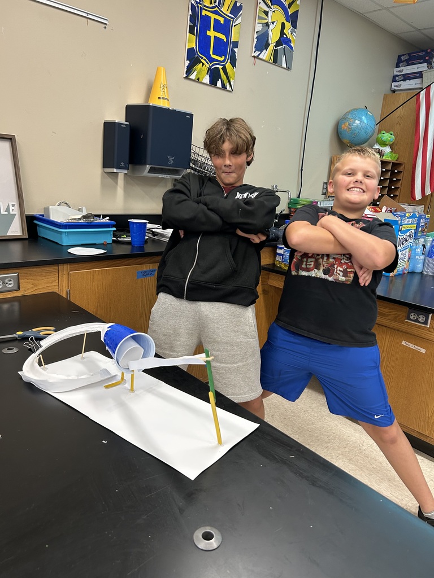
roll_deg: -5.1
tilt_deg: -14.8
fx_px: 435
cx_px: 217
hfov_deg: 53.1
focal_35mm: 26
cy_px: 289
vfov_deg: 67.3
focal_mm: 5.7
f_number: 1.5
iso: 160
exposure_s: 1/60
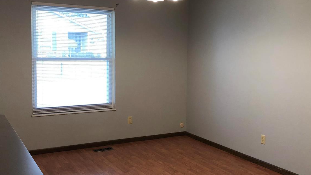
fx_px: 355
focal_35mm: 43
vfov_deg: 27.7
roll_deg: -1.4
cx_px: 156
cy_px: 78
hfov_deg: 47.4
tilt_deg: -5.6
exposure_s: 1/30
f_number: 1.8
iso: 40
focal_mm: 3.99
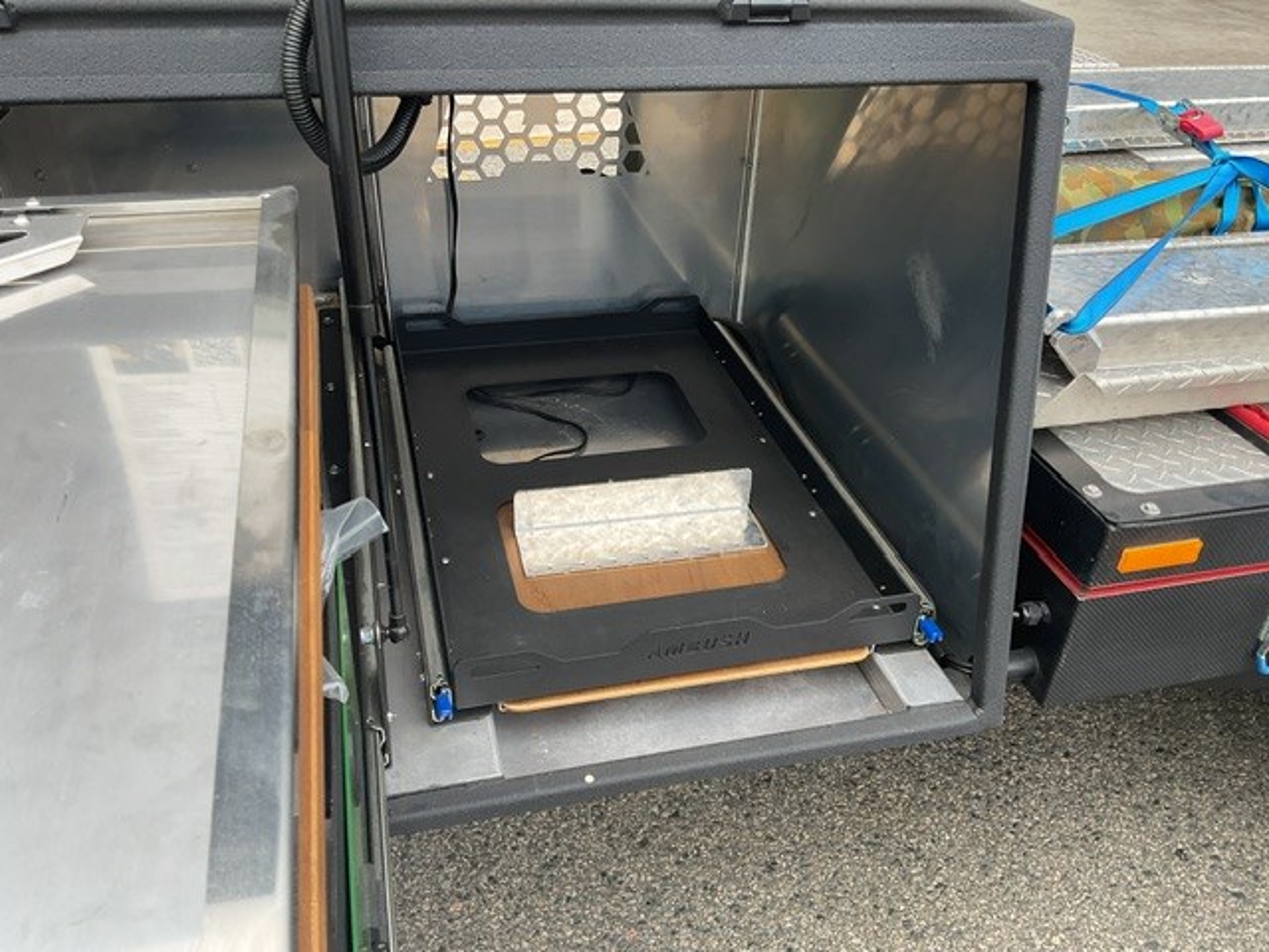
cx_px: 634
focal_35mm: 29
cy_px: 476
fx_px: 1063
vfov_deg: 48.2
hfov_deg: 61.7
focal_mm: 3
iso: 16
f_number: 1.8
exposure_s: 1/338
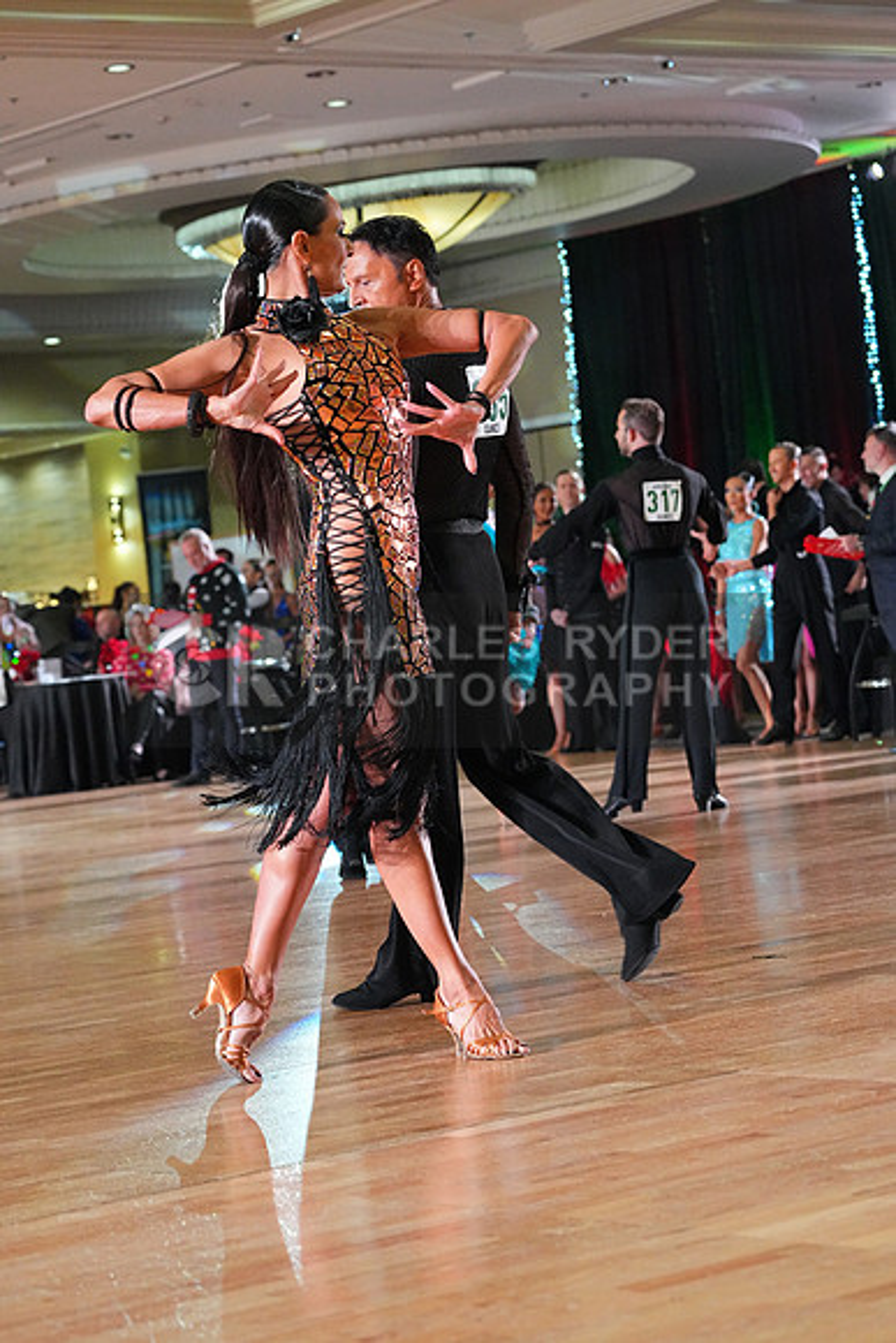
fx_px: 3358
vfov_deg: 22.6
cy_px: 672
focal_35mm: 90
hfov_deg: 15.2
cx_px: 448
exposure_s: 1/400
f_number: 5
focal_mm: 90
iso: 8000
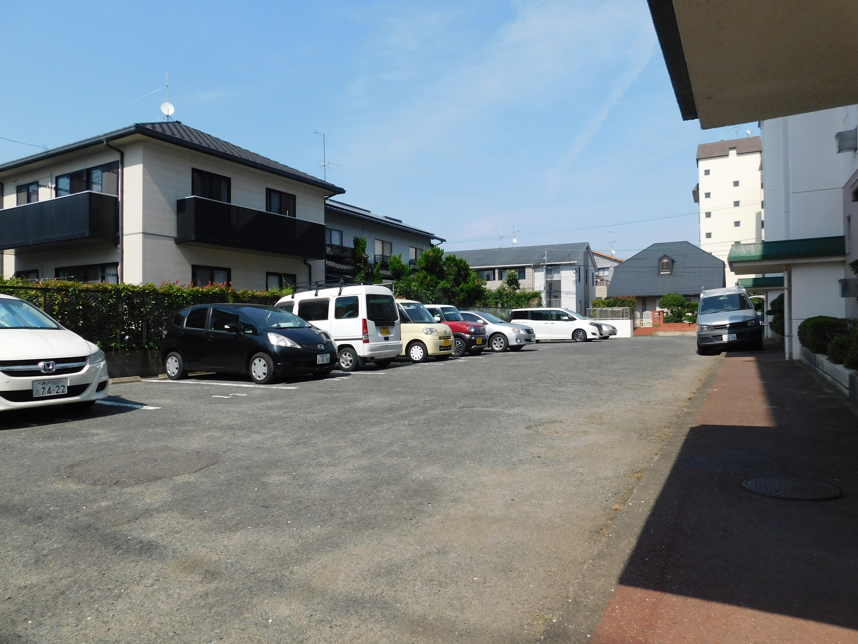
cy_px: 322
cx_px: 429
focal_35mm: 23
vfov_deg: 58.9
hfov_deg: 73.9
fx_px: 570
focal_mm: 4
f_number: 6
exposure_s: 1/500
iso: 125
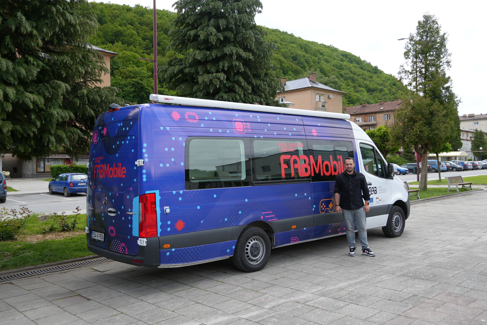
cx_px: 244
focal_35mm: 33
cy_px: 162
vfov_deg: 40.0
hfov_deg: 57.2
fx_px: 446
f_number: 4.5
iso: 100
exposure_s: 1/400
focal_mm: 22
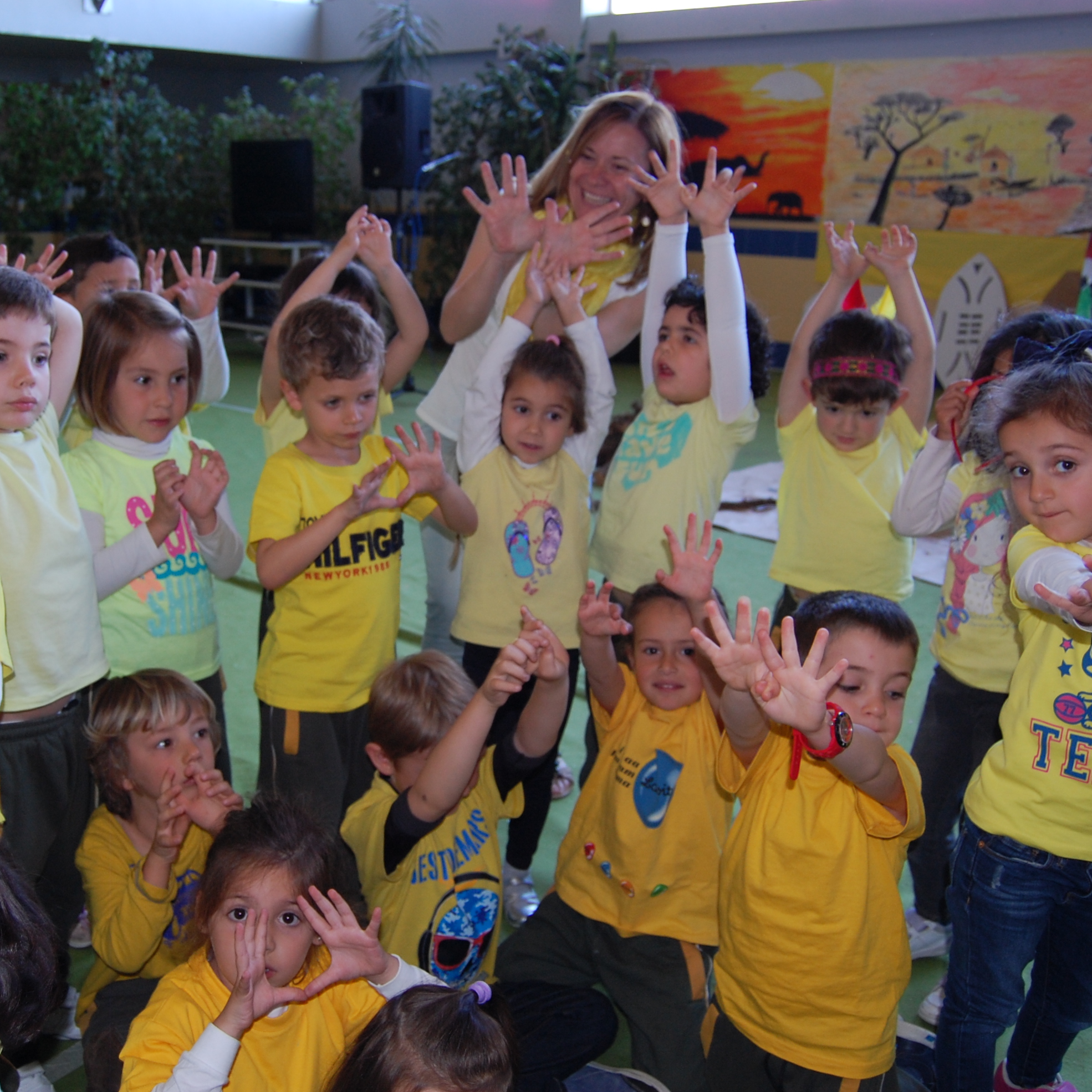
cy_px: 553
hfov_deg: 47.1
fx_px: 1249
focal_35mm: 35
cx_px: 461
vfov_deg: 47.2
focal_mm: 18
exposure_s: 1/60
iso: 400
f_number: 3.5
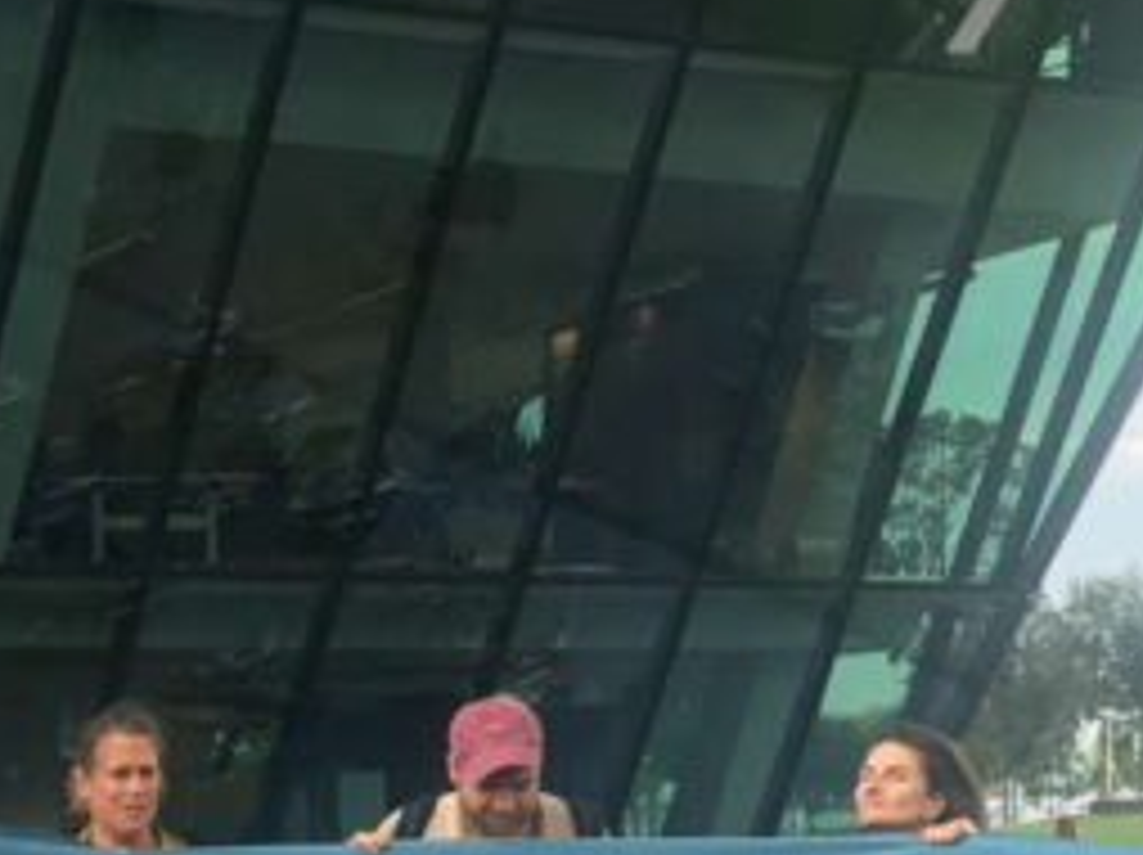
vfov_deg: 12.3
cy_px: 1080
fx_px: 3860
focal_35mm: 117
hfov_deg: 16.0
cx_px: -342
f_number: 2.2
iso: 32
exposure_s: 1/100
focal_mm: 4.15
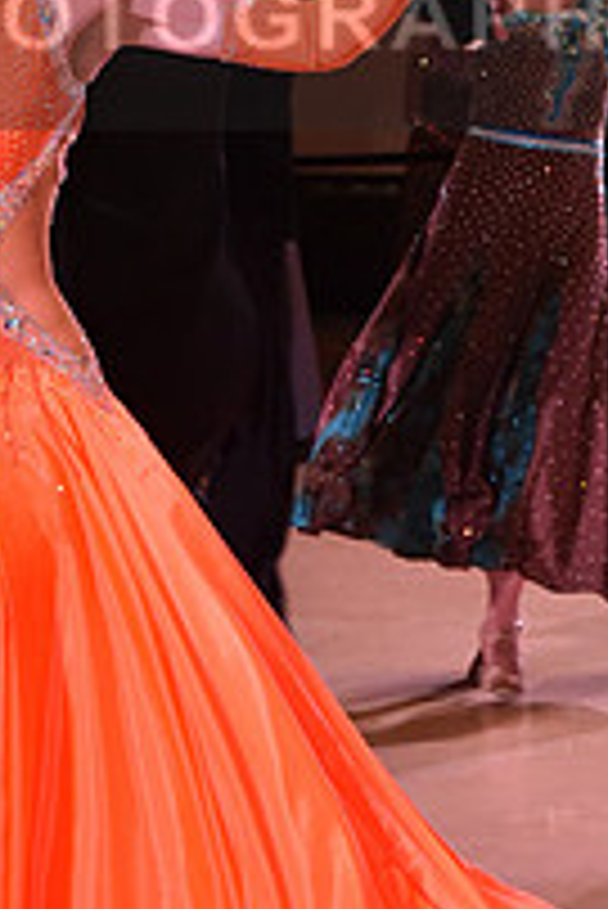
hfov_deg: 7.7
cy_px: -18
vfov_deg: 11.4
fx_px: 4501
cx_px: 128
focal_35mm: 178
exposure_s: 1/250
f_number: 6.3
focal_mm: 62
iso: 2500
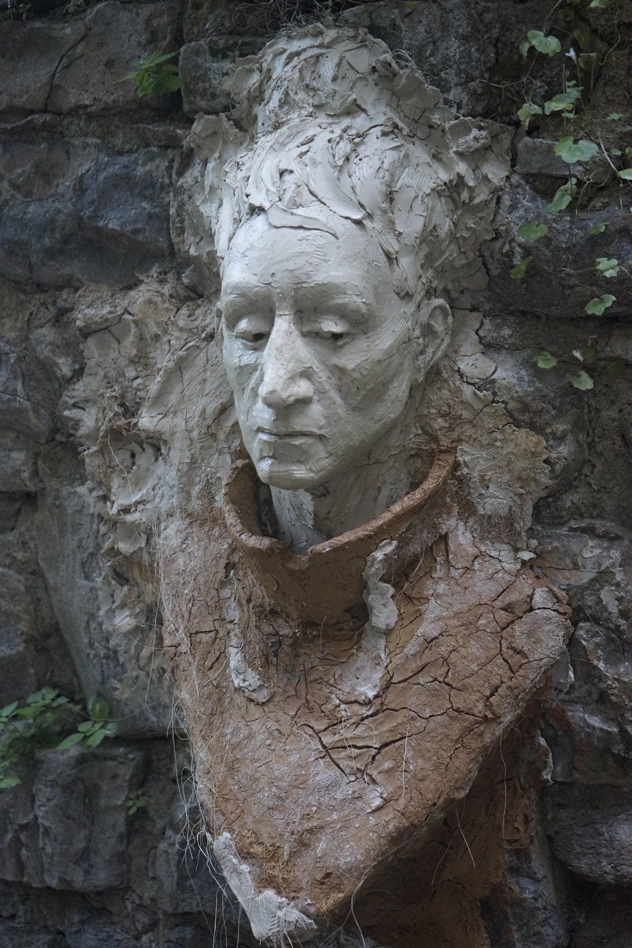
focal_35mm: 51
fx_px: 1343
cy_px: 474
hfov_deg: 26.5
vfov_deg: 38.9
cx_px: 316
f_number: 5.6
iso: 5000
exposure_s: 1/160
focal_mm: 51
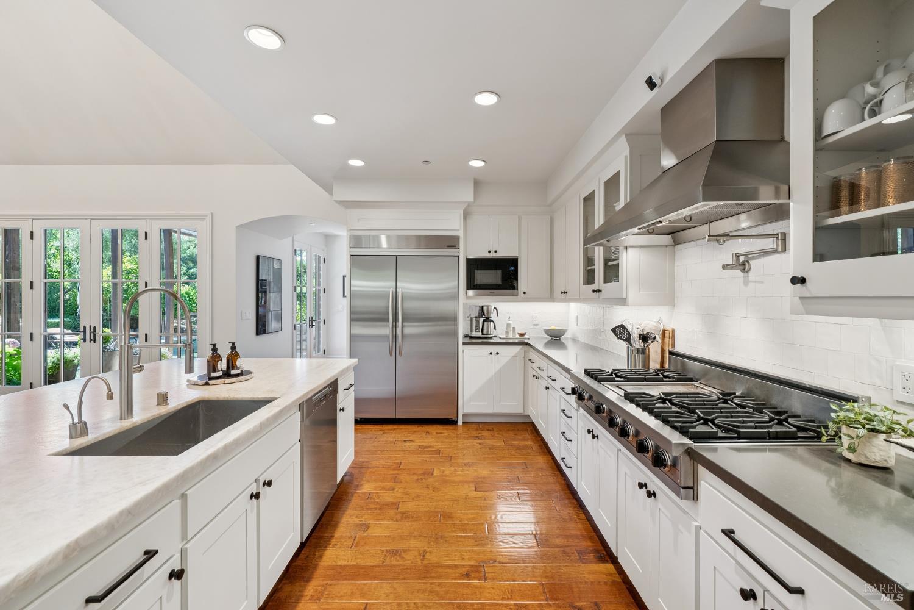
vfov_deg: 81.2
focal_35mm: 14
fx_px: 355
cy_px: 305
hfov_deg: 104.3
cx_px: 457
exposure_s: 1/20
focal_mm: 14
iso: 640
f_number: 9
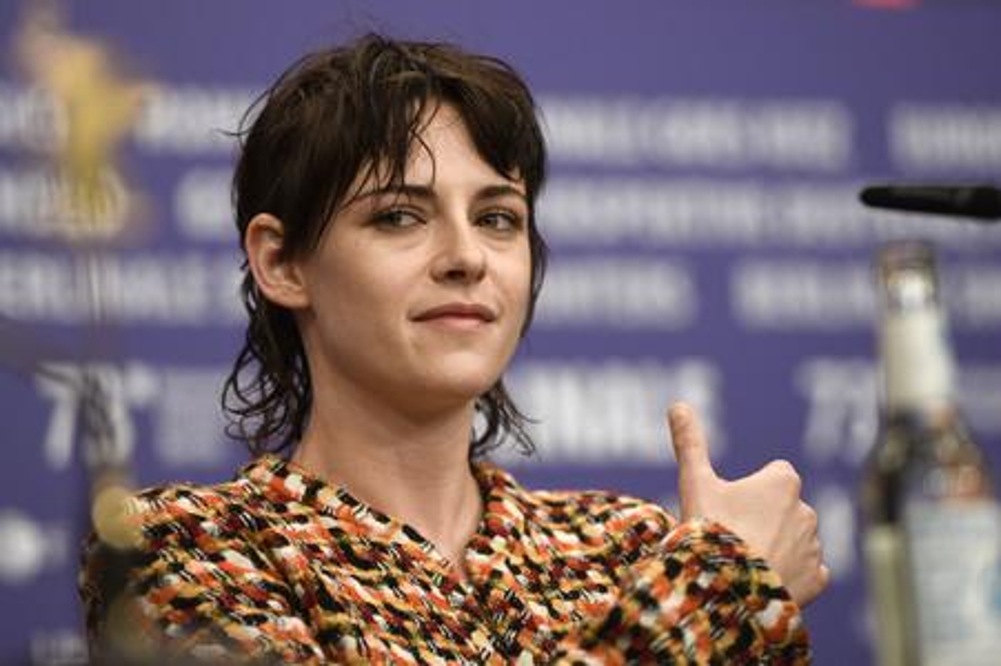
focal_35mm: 200
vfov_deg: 6.9
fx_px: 5557
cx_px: 500
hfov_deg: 10.3
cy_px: 333
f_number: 3.2
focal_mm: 200
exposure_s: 1/400
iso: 1000
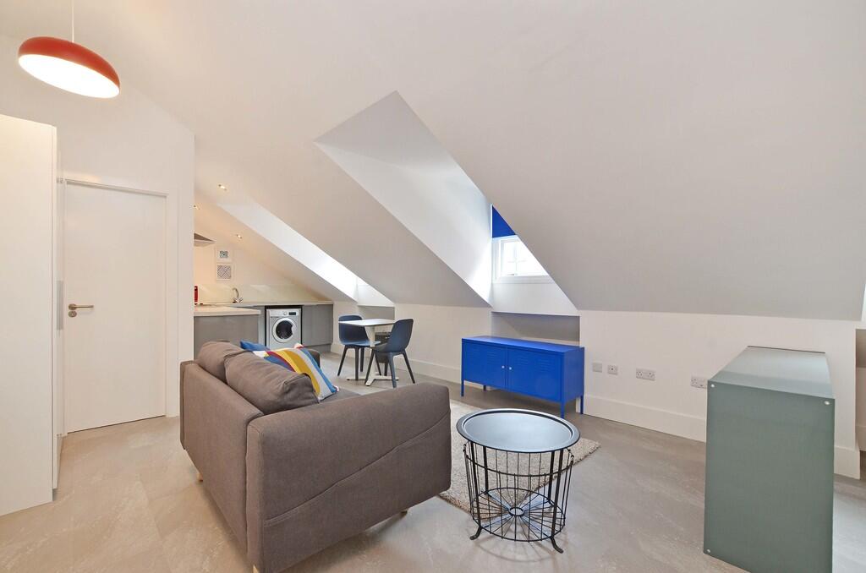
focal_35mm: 15
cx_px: 433
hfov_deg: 100.5
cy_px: 286
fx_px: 360
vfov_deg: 77.1
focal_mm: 10
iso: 320
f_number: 9
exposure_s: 1/10
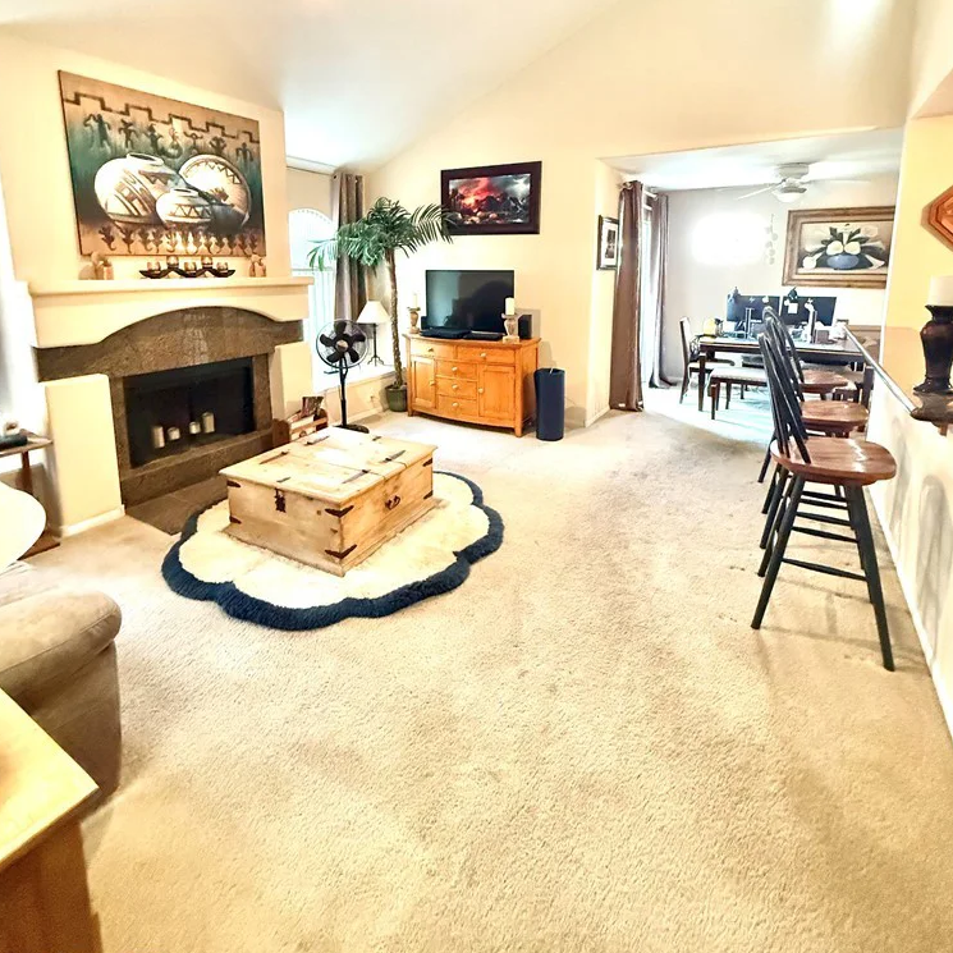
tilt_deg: -8.7
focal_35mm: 17
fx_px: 530
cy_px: 347
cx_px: 472
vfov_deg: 82.1
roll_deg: +0.0
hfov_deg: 84.0
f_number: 2.2
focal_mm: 2.22
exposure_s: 1/60
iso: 1000
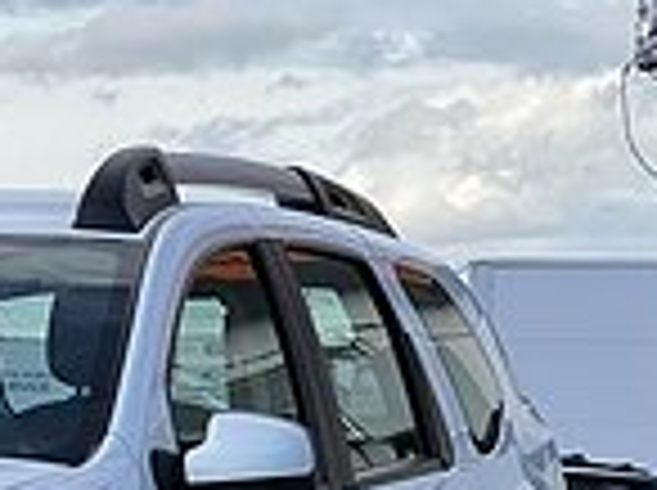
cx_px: -302
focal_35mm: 289
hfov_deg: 6.8
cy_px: 589
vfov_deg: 5.1
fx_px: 5476
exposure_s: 1/314
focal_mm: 9
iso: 32
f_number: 2.8
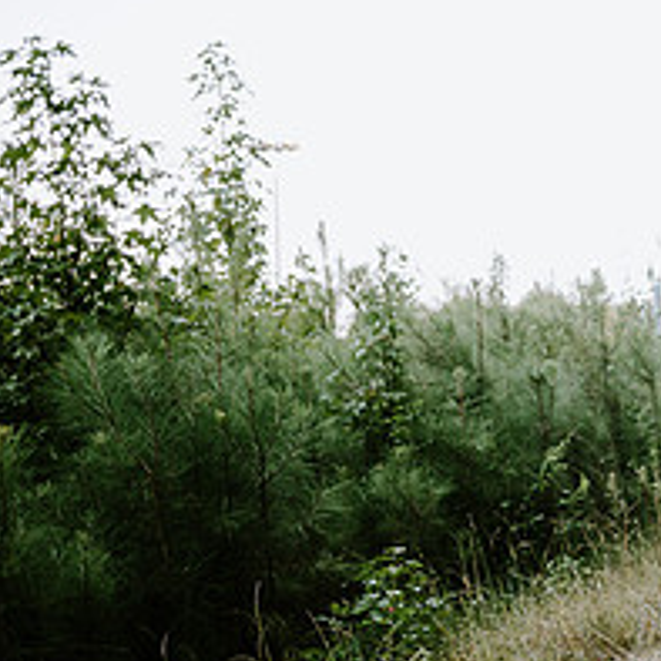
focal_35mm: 60
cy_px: 502
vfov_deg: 28.2
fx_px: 1296
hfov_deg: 23.8
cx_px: 939
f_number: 2.2
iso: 320
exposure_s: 1/250
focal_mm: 24
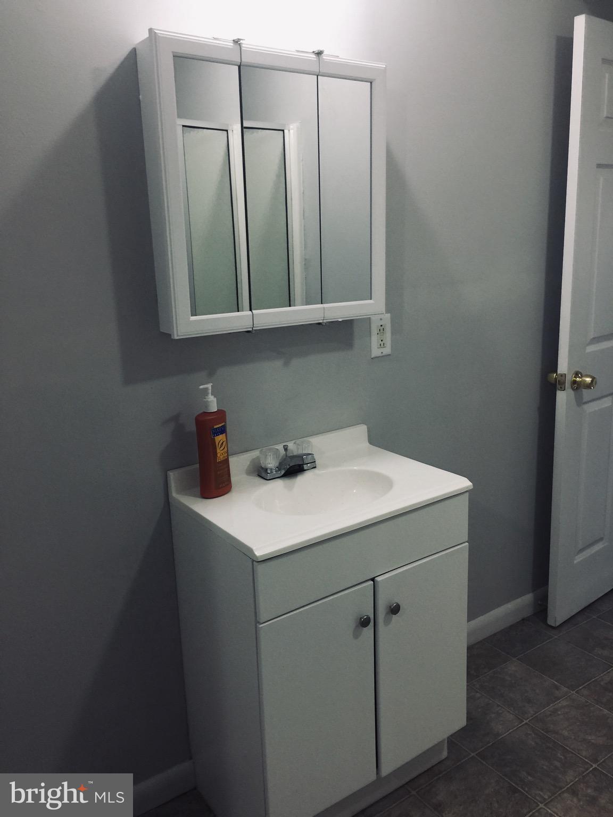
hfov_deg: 48.2
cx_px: 306
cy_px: 408
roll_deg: +2.4
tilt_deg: -10.7
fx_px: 685
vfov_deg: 61.7
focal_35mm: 29
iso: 64
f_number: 2.2
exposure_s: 1/15
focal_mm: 4.15
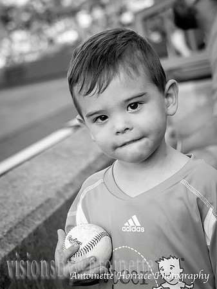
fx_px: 937
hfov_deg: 13.2
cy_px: 144
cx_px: 108
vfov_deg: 17.6
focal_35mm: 112
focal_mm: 56
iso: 1000
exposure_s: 1/3200
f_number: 4
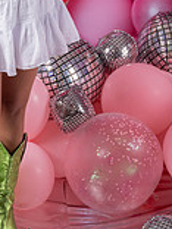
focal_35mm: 111
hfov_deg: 13.1
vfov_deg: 17.3
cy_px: -7
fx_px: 735
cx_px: -4
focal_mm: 40
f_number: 5
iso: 125
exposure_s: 1/200
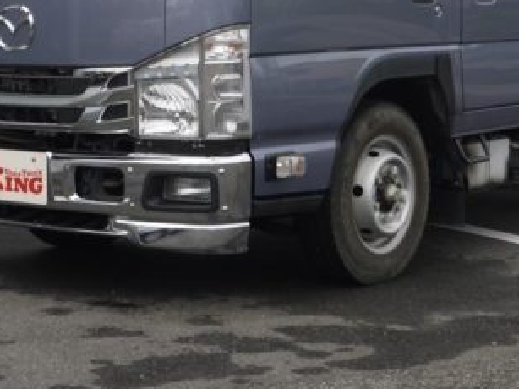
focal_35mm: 96
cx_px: 289
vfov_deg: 15.2
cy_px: 17
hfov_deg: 20.4
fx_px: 1439
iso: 160
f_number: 6.3
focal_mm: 23
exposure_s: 1/250
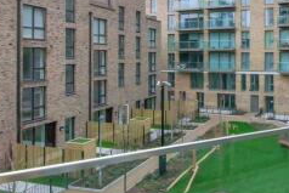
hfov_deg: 55.1
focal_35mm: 30
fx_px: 241
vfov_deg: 42.4
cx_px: 251
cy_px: 50
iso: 500
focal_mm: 10
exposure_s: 1/320
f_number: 10
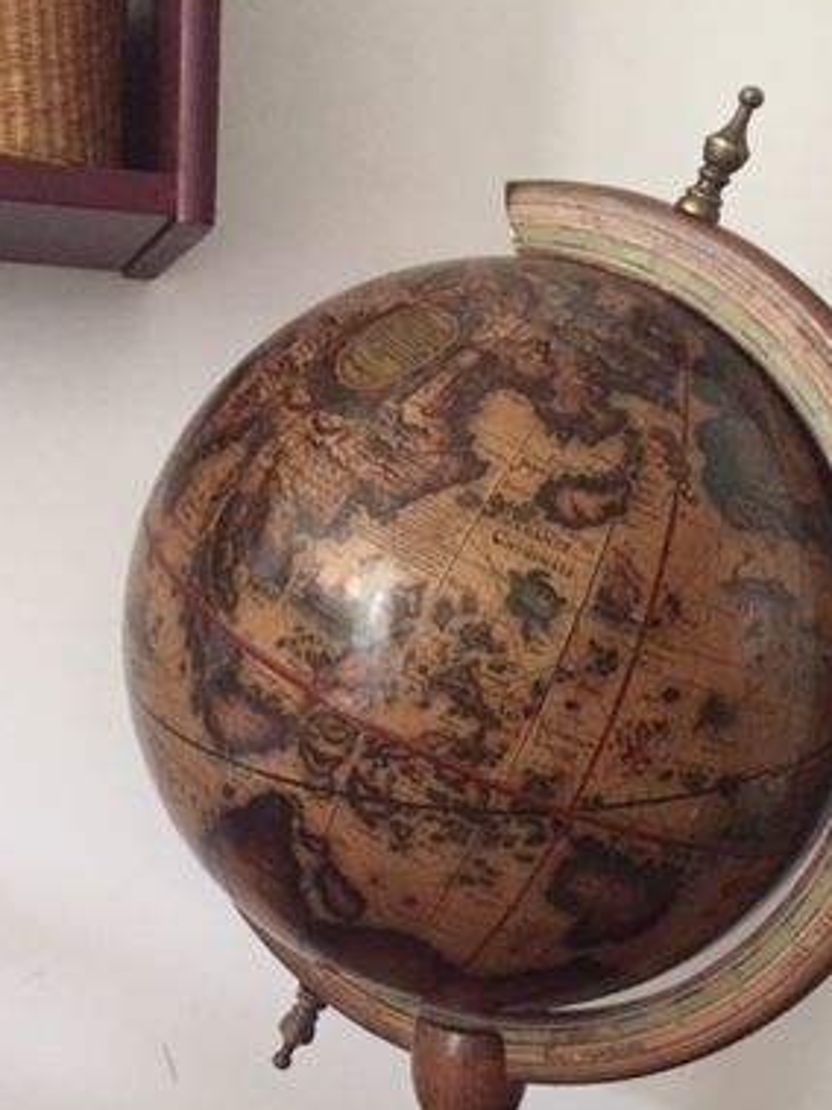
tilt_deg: -6.0
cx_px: 343
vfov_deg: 38.6
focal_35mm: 49
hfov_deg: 29.6
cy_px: 715
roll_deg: -1.6
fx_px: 1571
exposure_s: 1/17
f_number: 2.2
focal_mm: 4.15
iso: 400
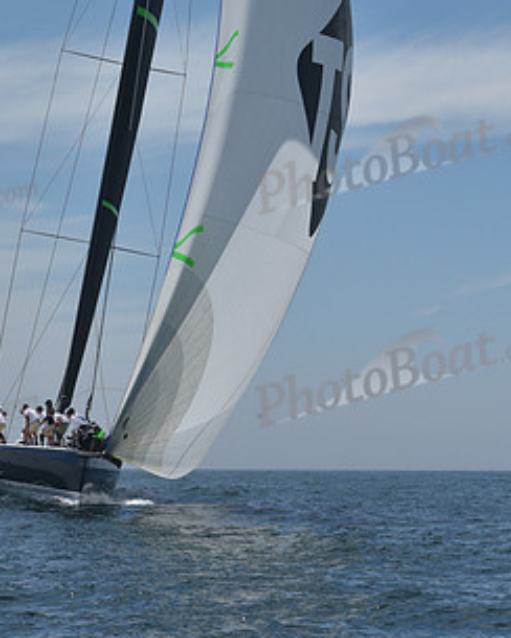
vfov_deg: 15.2
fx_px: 2363
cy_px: 82
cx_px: 148
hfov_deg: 12.3
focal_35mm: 125
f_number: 13
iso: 250
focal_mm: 70
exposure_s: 1/800
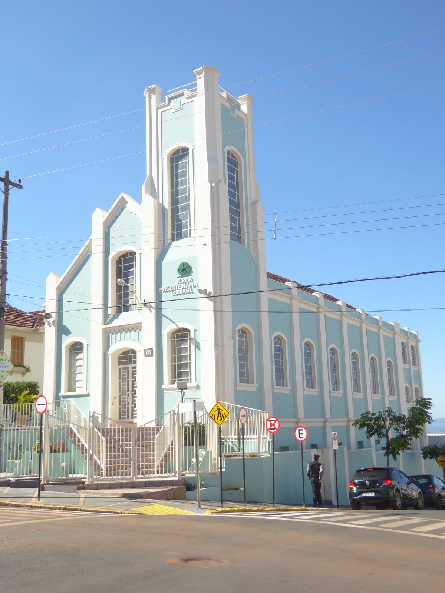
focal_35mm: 37
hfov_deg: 38.7
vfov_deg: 50.1
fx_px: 634
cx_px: 222
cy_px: 296
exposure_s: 1/500
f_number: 3.7
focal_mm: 6.7
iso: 80
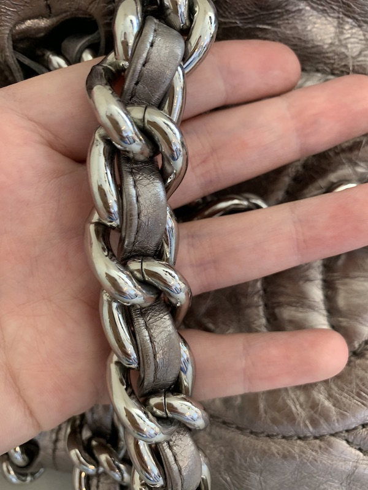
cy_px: 245
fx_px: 369
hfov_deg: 53.1
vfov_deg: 67.3
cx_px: 184
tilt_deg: -53.1
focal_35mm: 26
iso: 160
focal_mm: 4.25
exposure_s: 1/60
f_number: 1.8
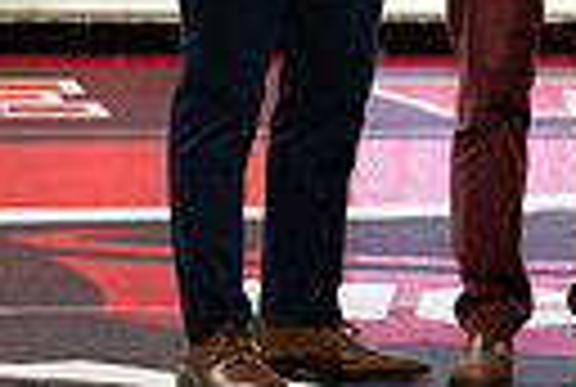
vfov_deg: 3.1
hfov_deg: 4.6
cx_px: 932
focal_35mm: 447
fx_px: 7169
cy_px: -376
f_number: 2.8
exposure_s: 1/640
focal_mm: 99
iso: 2500
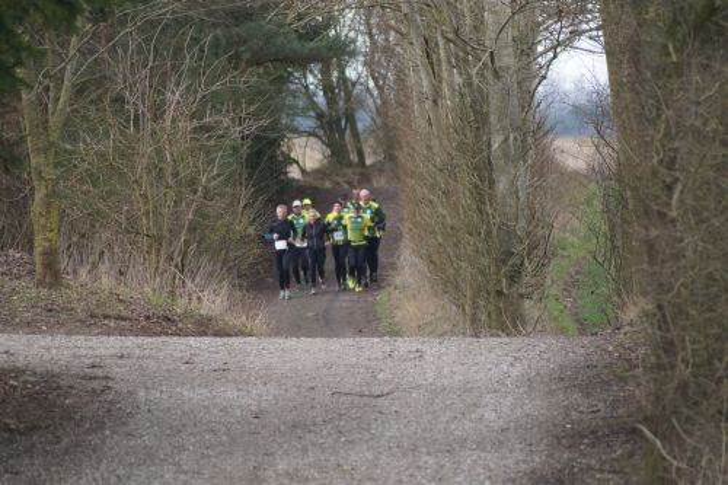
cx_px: 364
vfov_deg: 3.1
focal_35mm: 450
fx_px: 9096
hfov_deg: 4.6
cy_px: 242
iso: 800
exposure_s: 1/500
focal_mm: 300
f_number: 5.6
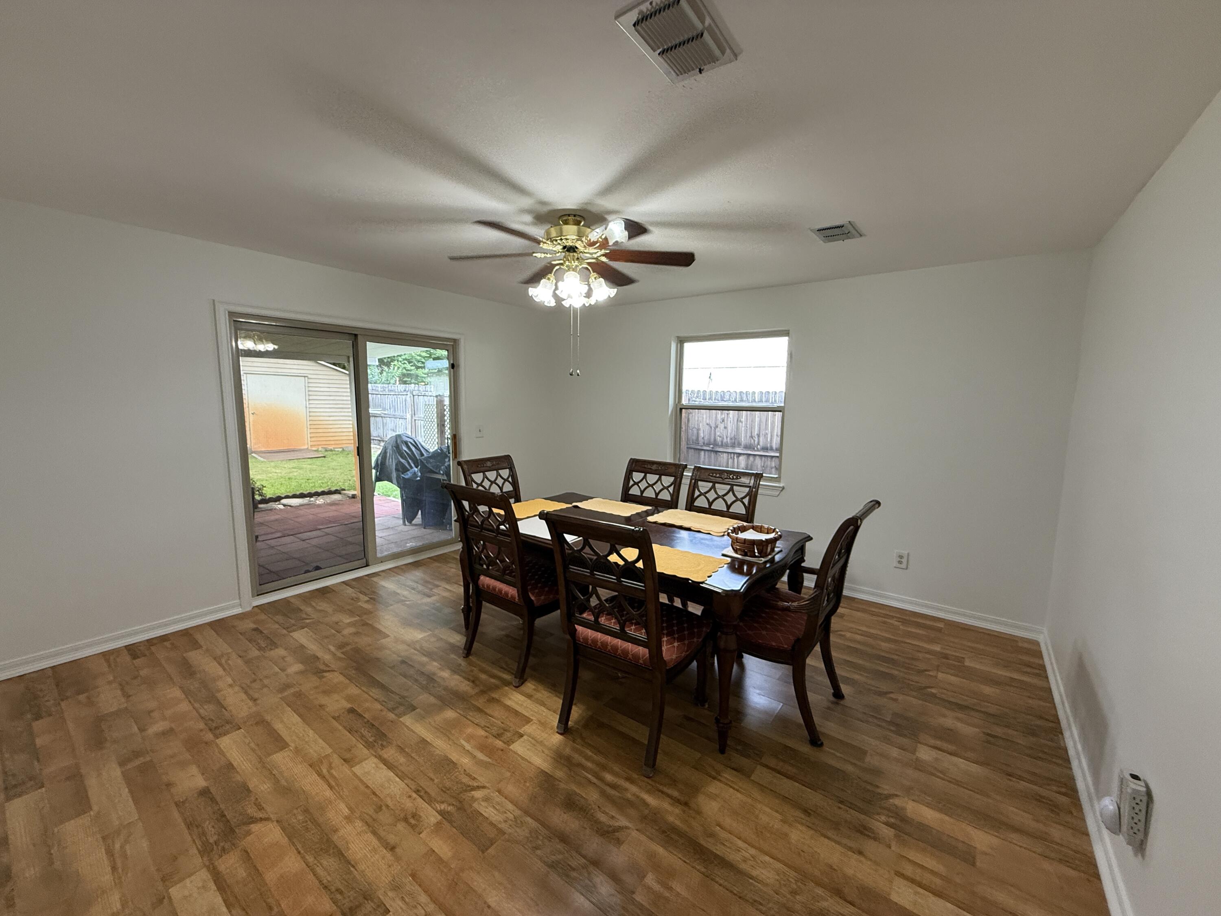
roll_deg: -1.1
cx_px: 610
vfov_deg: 85.7
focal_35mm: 14
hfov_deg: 102.1
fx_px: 494
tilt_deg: -7.7
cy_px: 458
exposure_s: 1/60
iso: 200
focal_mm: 2.22
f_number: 2.2
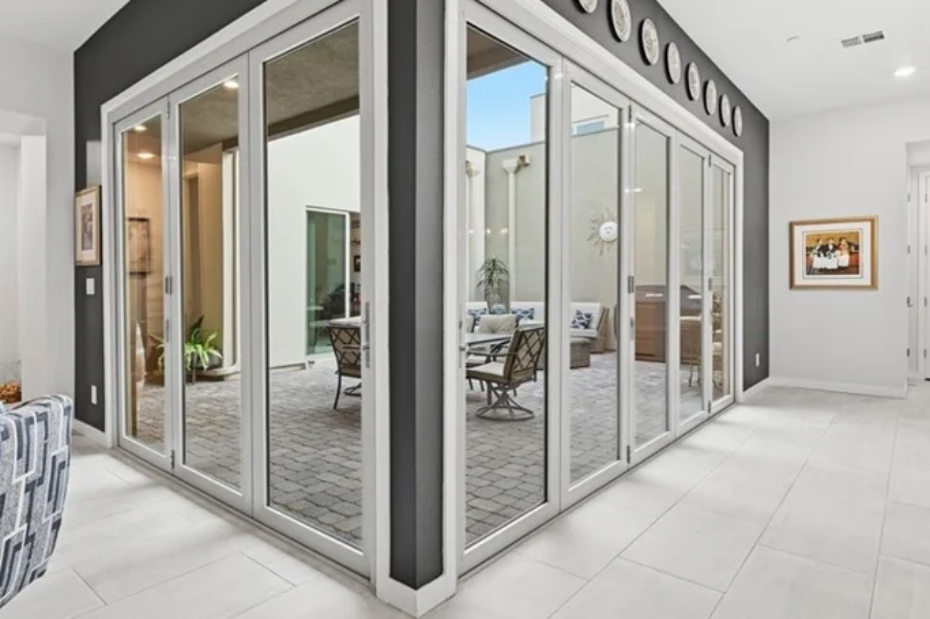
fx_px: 542
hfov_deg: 80.8
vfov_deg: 59.4
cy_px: 286
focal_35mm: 21
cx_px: 400
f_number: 9
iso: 500
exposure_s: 1/80
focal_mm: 14
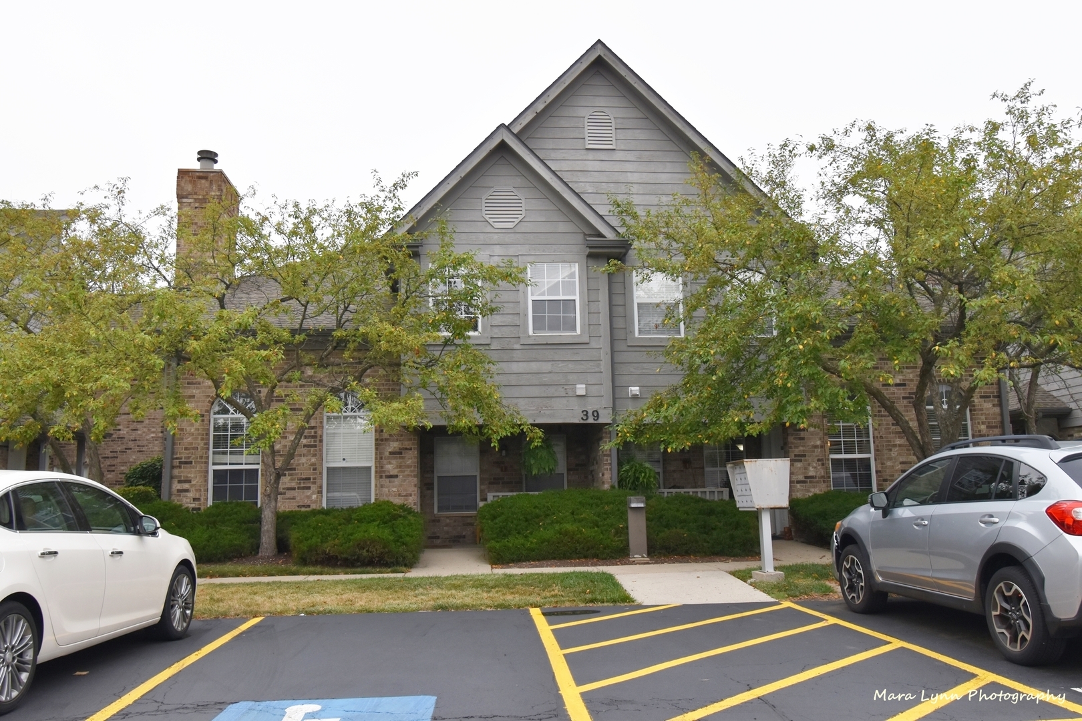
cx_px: 541
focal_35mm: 30
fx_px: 902
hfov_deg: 61.9
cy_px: 360
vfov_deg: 43.6
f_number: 8
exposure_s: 1/250
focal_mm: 20
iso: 400
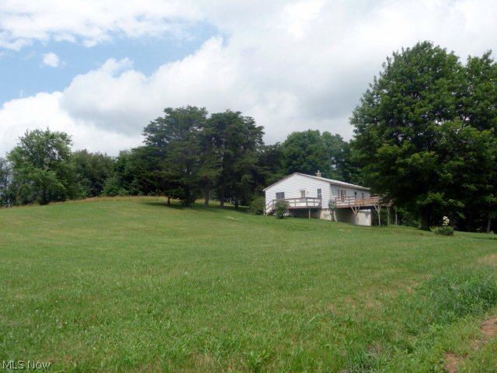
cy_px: 186
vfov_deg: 46.8
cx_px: 248
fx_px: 431
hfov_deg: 60.0
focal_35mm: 30
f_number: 3.3
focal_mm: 4.7
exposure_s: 1/1300
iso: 100
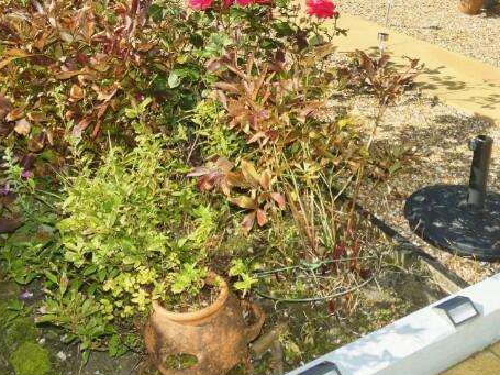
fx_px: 650
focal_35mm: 45
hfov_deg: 42.1
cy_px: 18
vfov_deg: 30.3
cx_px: 254
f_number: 2.8
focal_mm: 3.6
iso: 80
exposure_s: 1/800
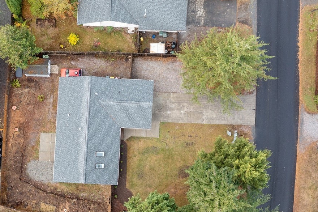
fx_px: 477
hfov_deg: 36.6
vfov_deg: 24.7
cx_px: 113
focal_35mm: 54
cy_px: 163
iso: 100
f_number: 4
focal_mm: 10.26
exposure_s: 1/100
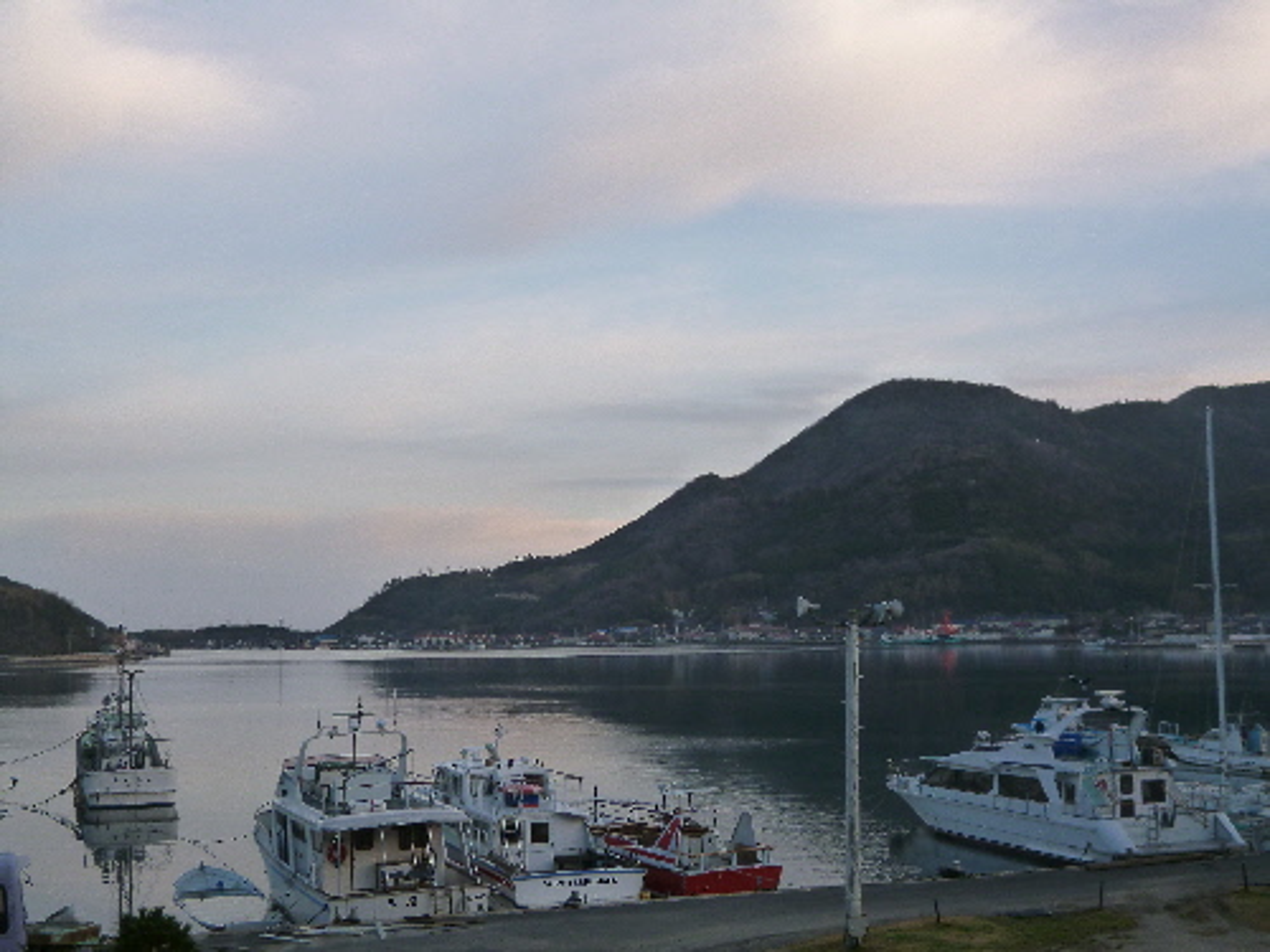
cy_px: 476
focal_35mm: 41
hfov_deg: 45.8
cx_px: 635
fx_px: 1504
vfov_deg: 35.1
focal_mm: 7.3
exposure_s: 1/200
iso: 160
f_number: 3.1
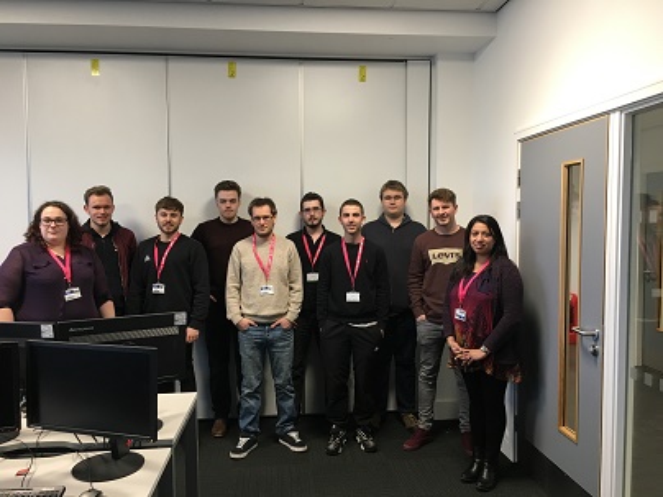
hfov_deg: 61.7
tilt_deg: -3.5
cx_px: 332
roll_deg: -0.1
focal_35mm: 29
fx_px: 555
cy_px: 248
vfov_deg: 48.2
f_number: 2.2
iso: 100
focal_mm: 4.15
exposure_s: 1/33
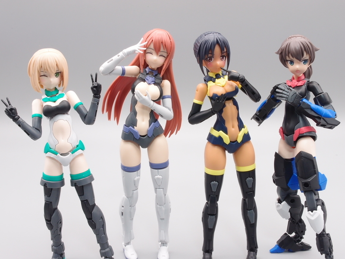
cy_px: 130
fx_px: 548
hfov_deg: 34.9
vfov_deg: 26.6
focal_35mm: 55
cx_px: 172
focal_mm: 11.84
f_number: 8
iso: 100
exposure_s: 1/4
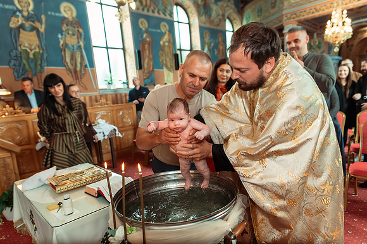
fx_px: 245
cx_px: 184
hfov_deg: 73.8
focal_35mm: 24
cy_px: 122
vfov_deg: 53.1
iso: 2500
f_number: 3.5
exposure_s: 1/250
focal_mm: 24
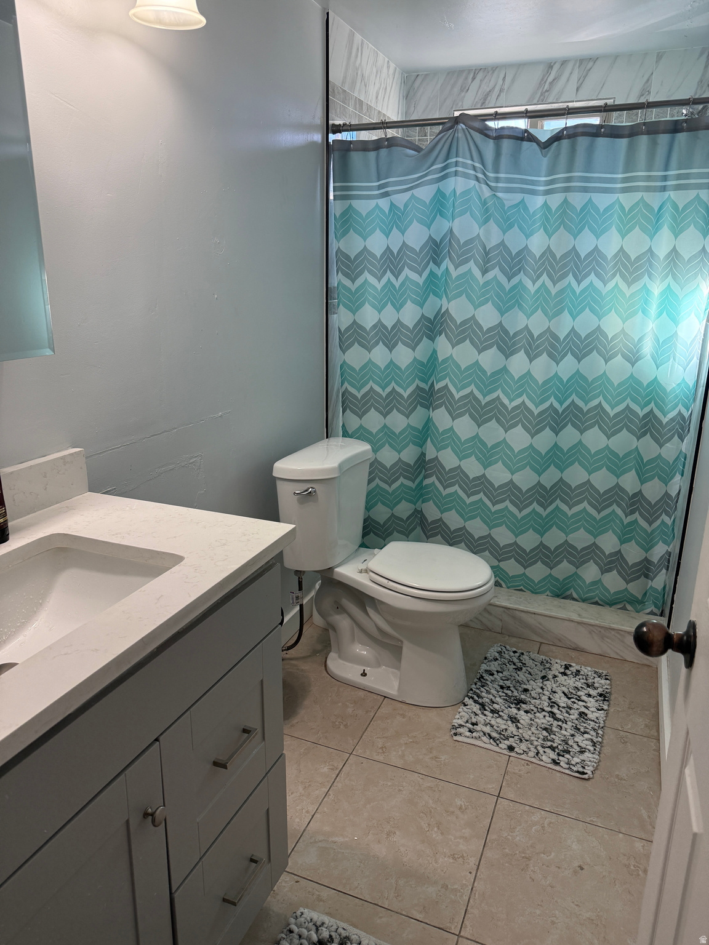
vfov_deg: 71.6
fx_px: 655
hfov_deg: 56.8
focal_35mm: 24
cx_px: 354
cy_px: 472
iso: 160
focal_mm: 6.76
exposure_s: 1/232
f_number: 1.78
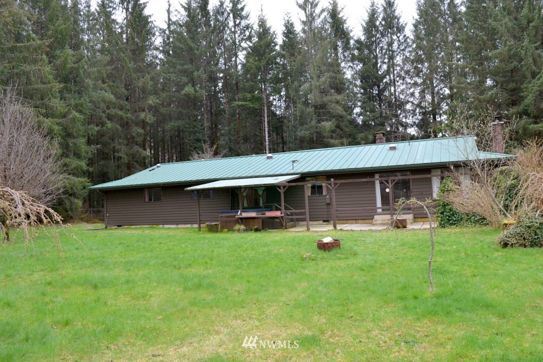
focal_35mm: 27
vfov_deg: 47.9
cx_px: 272
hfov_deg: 67.4
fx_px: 407
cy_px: 181
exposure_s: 1/125
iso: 140
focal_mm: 18
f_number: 5.6
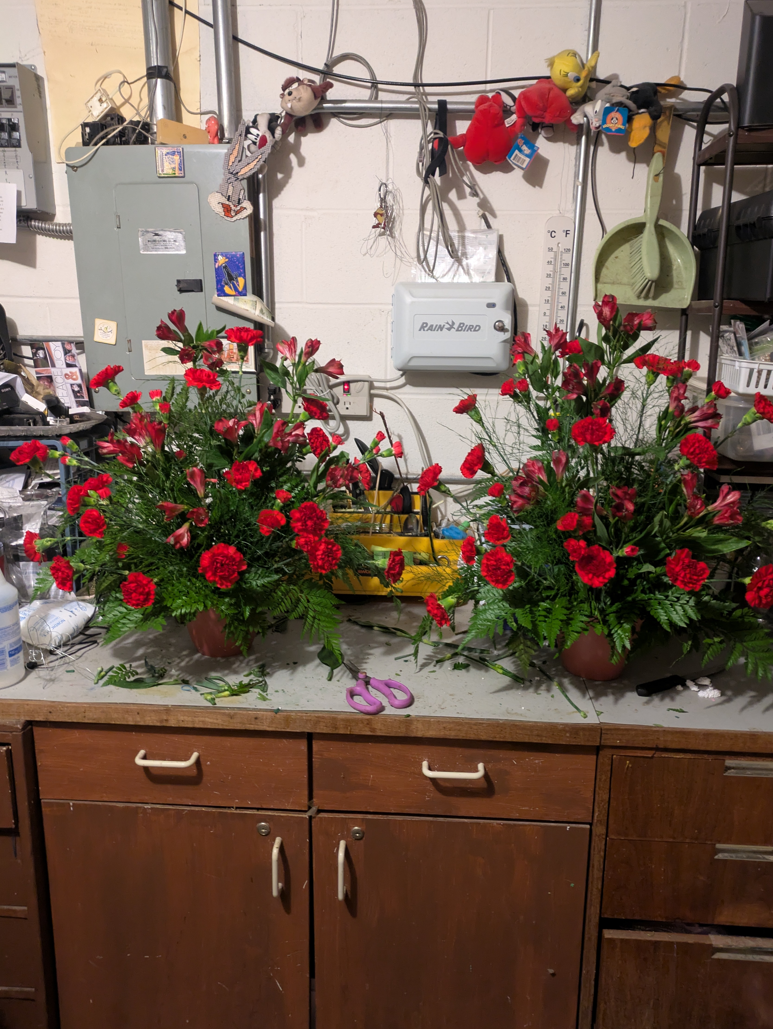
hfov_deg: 53.1
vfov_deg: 67.3
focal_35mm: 26
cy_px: 519
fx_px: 774
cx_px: 399
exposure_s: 1/24
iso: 761
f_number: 1.89
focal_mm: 5.43
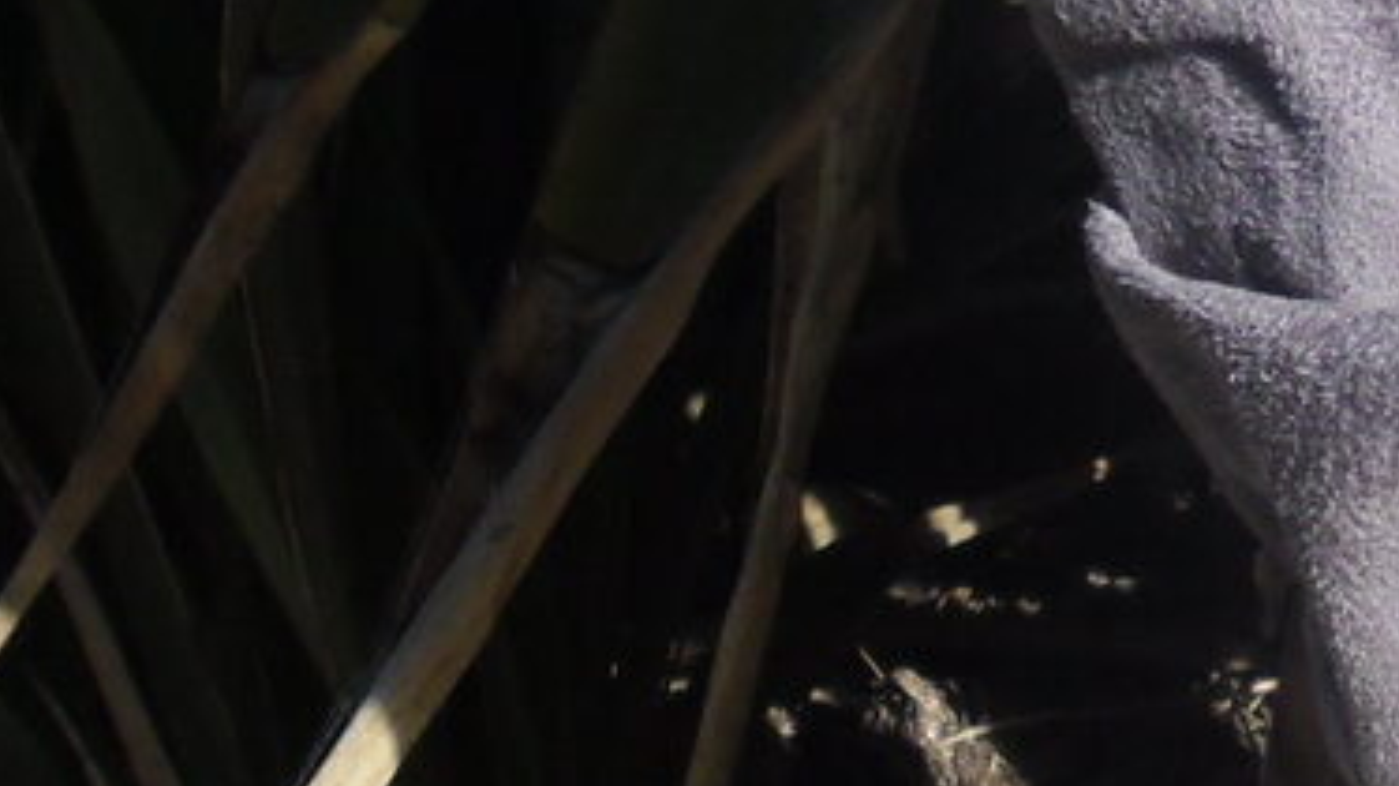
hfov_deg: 15.2
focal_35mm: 126
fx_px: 4672
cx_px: 2372
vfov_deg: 9.6
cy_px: 618
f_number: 3.5
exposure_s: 1/756
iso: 80
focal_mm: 4.9
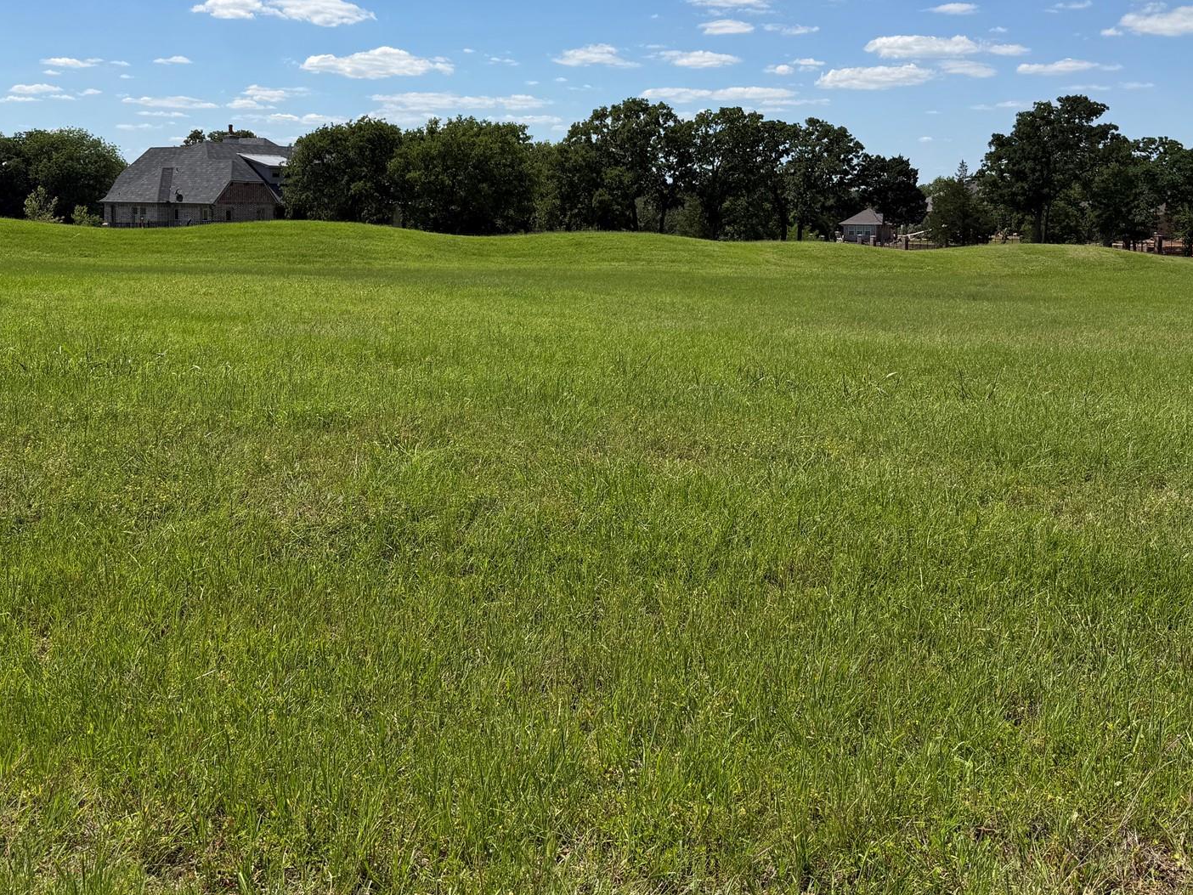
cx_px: 529
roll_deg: -0.9
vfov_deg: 40.1
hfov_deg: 52.5
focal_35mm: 35
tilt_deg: -3.6
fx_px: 1206
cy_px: 285
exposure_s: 1/6173
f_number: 1.78
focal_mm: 6.76
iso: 80
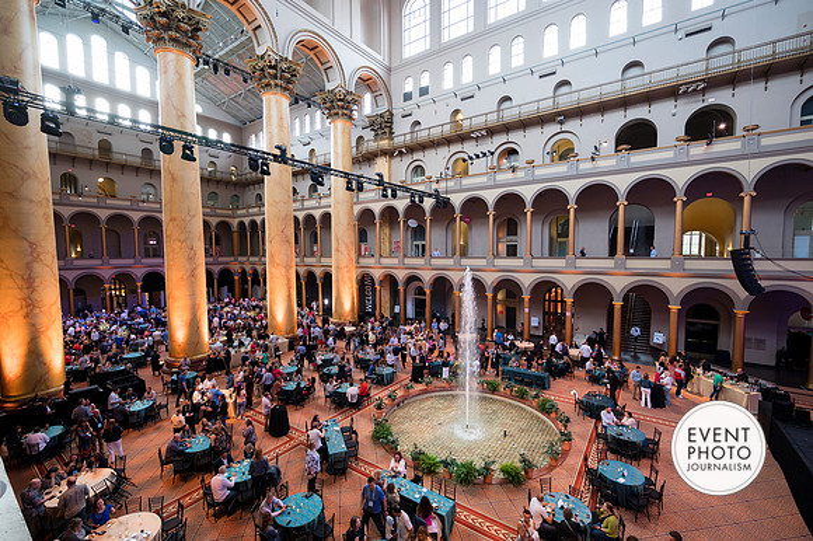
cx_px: 406
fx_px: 352
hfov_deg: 98.3
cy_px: 268
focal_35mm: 16
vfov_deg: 75.1
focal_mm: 15
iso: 800
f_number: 4
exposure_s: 1/60
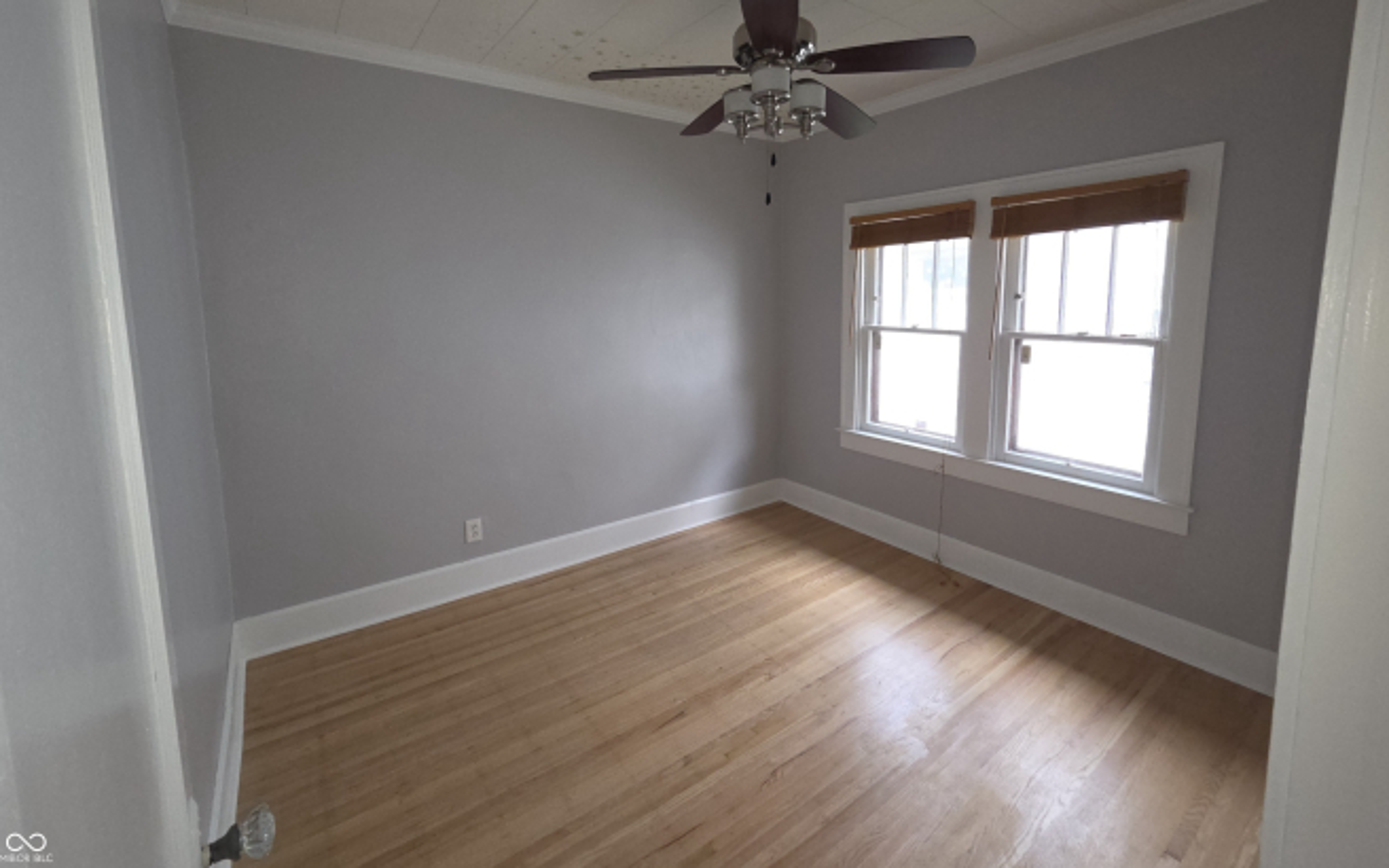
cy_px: 345
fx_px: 530
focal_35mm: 14
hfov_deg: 105.3
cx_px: 691
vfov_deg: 77.7
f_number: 2.2
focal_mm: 2.2
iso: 160
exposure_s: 1/60
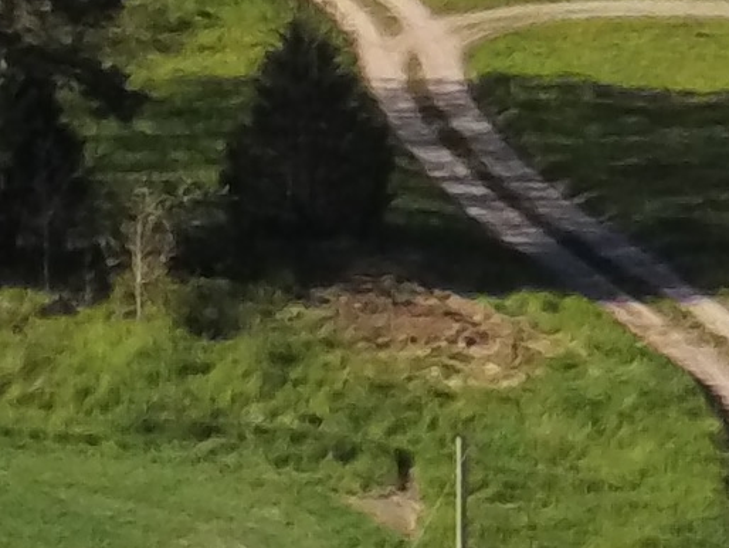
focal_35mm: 103
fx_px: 2170
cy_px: -277
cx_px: 1089
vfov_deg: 13.5
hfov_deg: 17.2
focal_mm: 4
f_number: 2.4
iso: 155
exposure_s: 1/1923
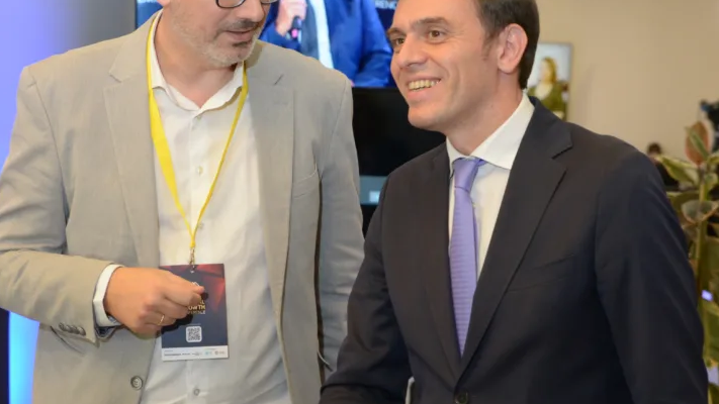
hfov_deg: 22.4
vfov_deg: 12.7
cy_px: 190
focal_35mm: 95
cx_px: 310
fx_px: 1811
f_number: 3.5
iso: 1600
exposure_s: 1/200
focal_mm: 42
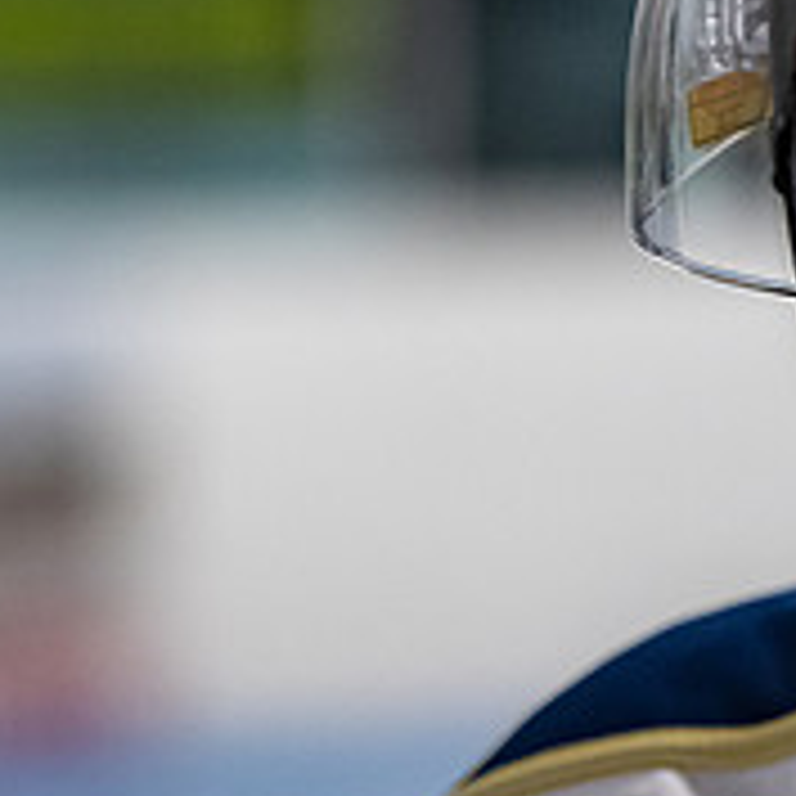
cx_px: 1106
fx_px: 16312
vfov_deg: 2.8
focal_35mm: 627
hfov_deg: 2.8
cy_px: 187
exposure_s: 1/800
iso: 2500
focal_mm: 150
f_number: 3.2
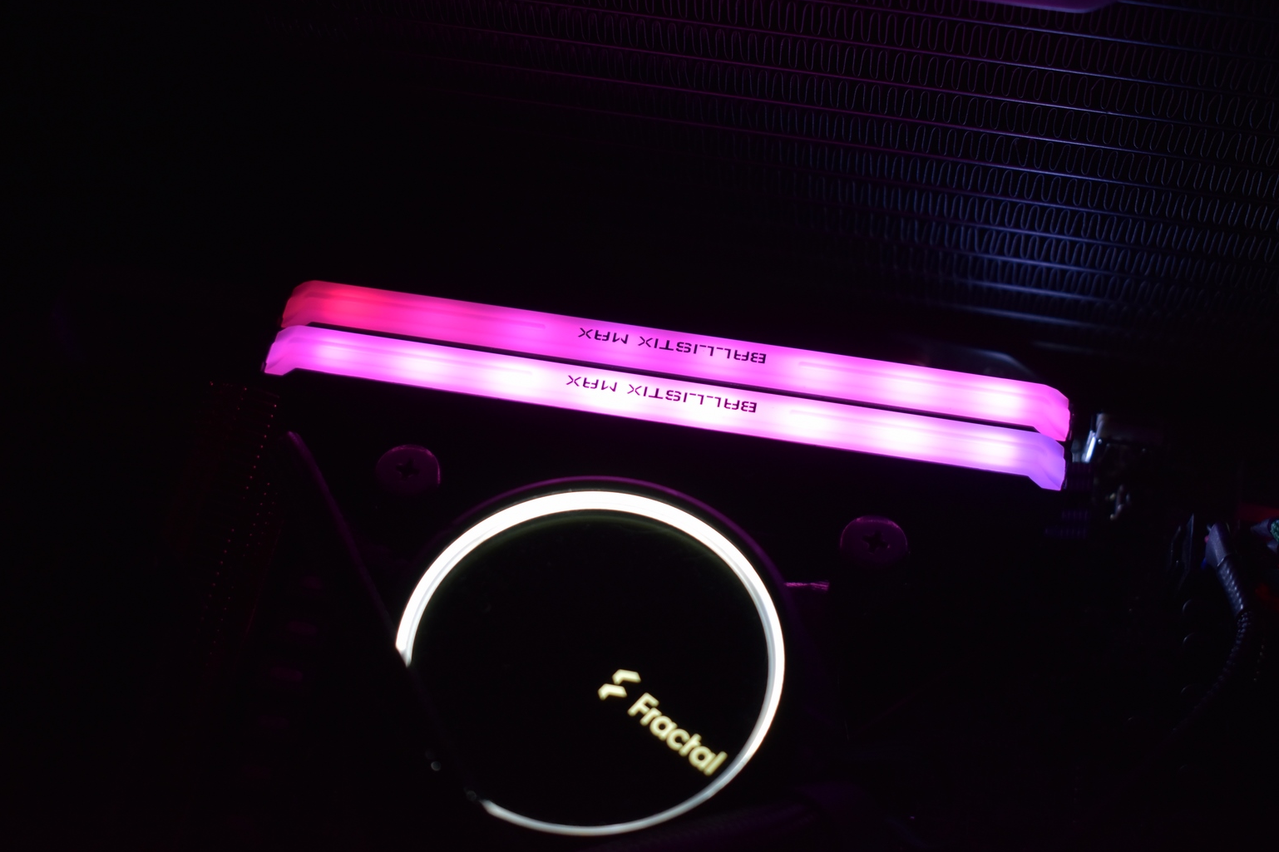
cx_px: 655
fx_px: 2096
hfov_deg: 33.9
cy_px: 396
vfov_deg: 23.0
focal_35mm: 59
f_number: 4.8
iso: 450
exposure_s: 1/30
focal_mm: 36
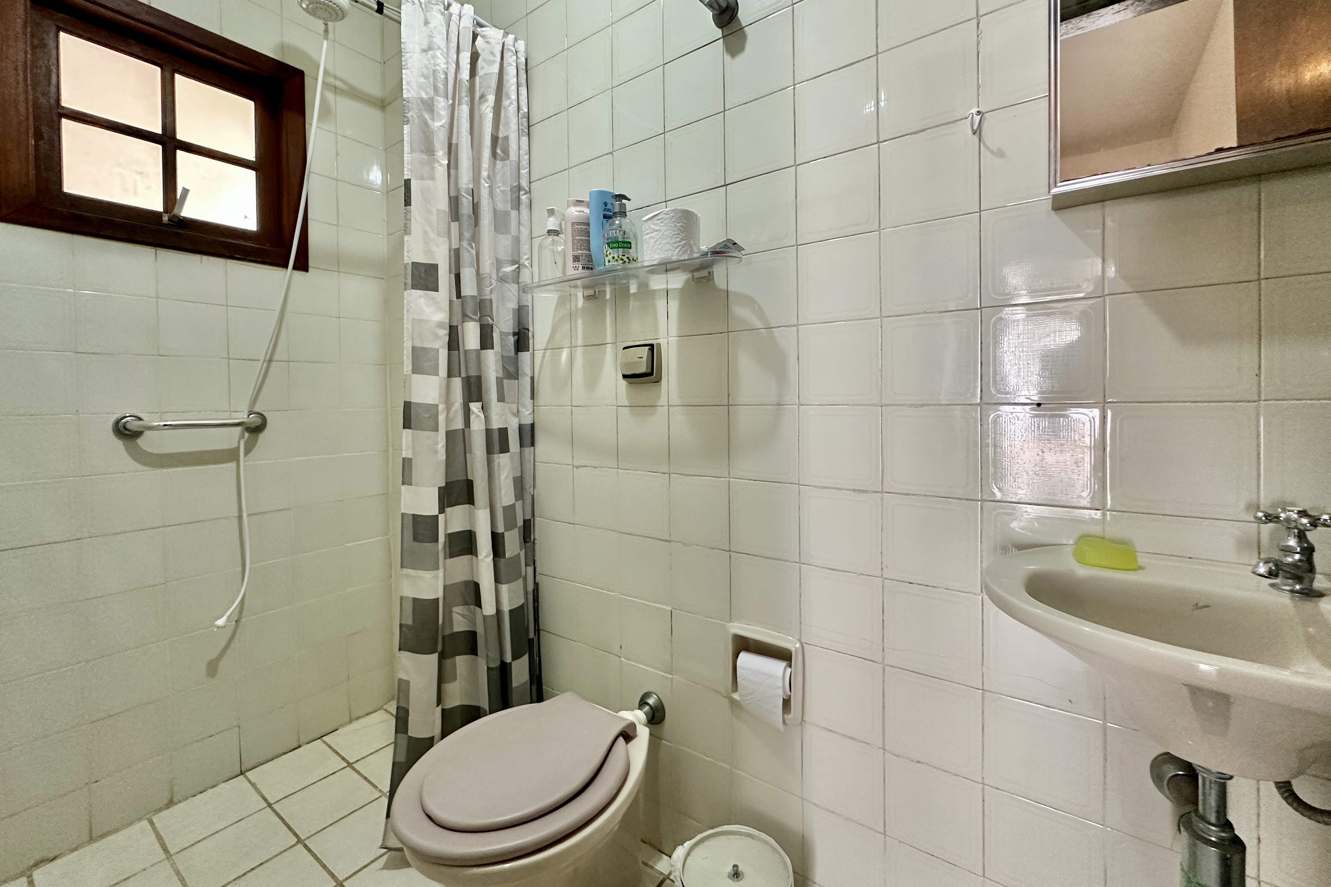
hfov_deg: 100.4
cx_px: 661
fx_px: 555
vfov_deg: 77.2
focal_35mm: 15
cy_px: 407
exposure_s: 1/60
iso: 250
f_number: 2.2
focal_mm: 2.22
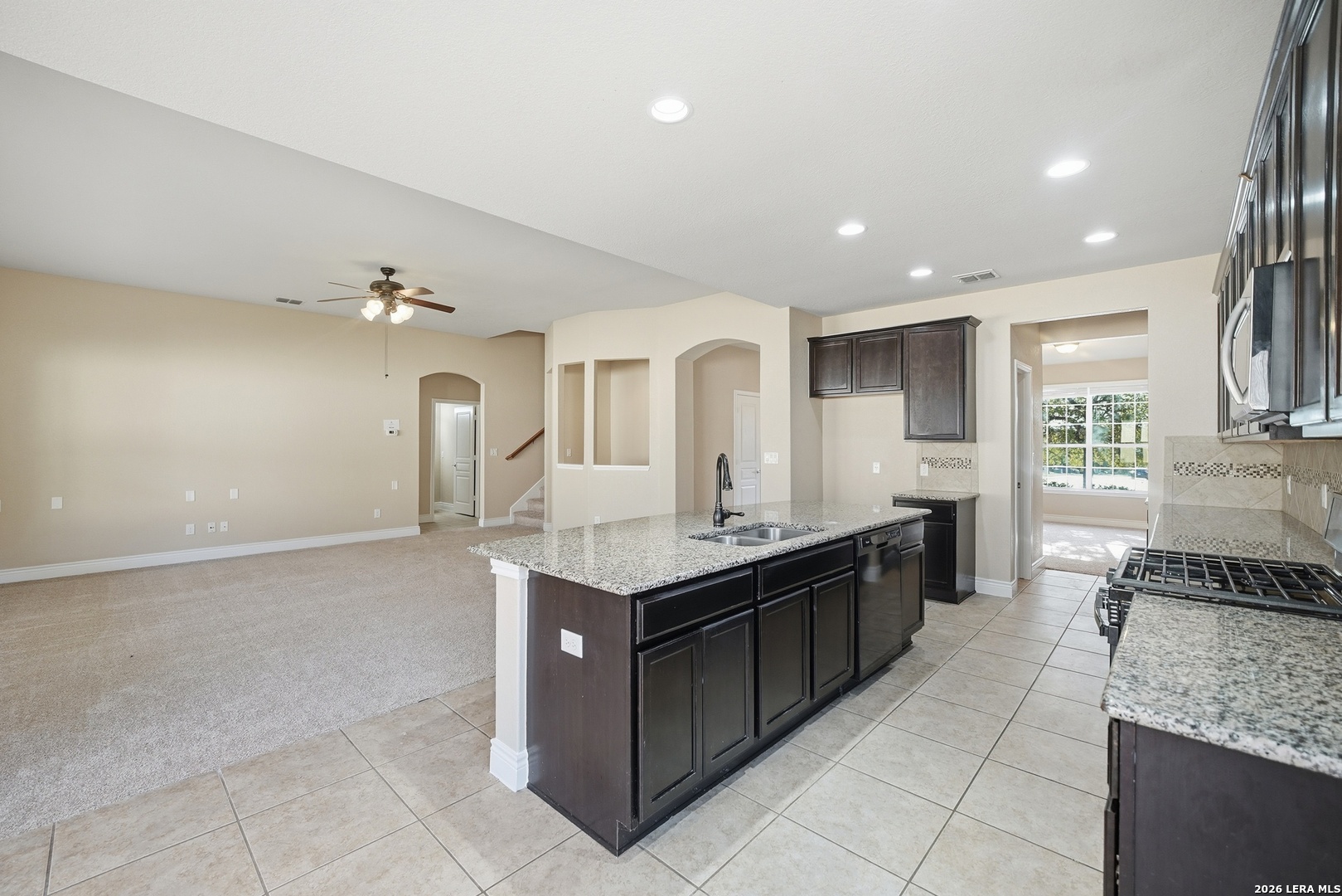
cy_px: 448
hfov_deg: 108.3
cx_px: 671
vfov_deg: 85.4
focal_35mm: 13
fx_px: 485
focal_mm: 9
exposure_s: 1/250
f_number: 2.8
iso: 250
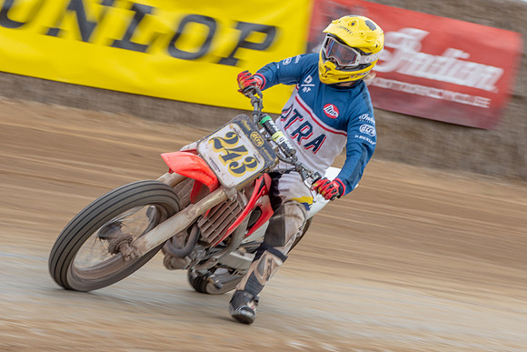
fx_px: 4481
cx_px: 259
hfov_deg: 6.7
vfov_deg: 4.5
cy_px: 142
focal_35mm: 306
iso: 160
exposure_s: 1/125
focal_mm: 130
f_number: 9
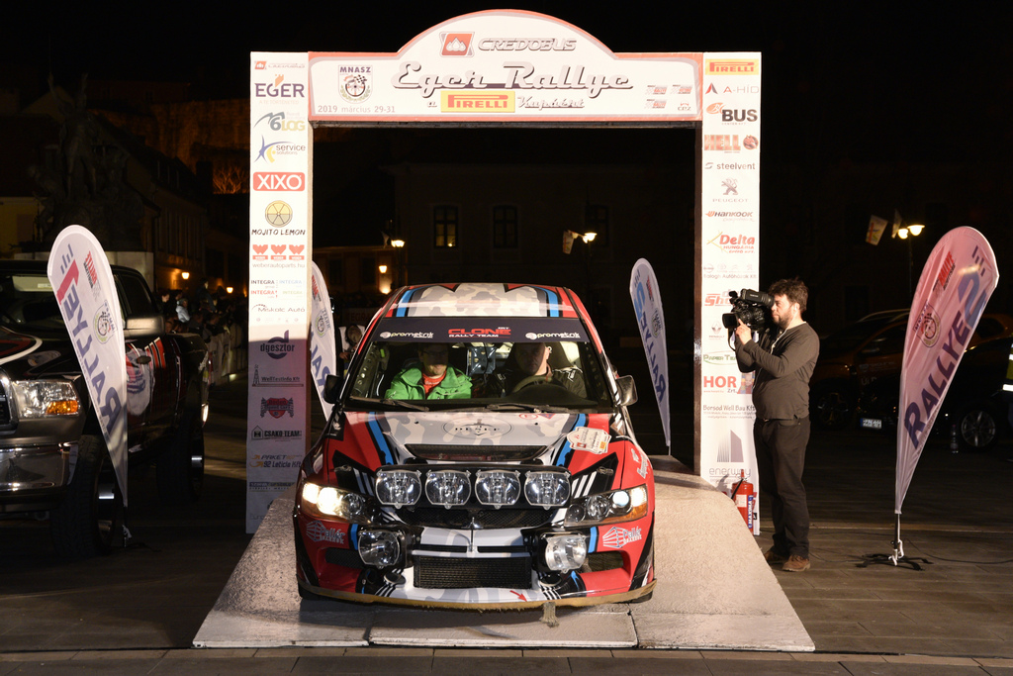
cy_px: 338
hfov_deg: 34.5
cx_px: 506
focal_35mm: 58
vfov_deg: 23.4
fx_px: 1632
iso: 1600
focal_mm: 58
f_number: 6.3
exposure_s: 1/100
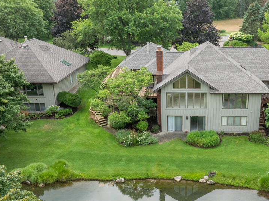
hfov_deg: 46.0
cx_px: 183
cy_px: 105
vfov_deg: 35.9
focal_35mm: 40
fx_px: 311
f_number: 8
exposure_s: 1/100
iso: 100
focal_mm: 12.29
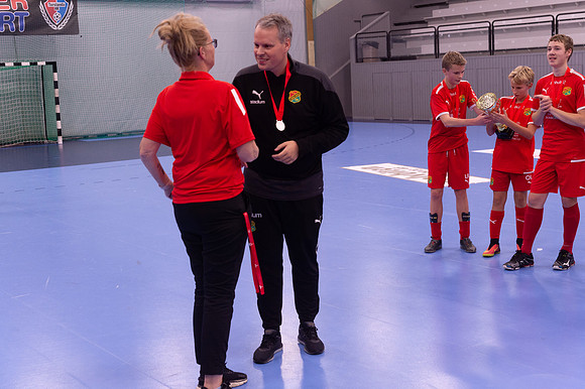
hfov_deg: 38.2
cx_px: 292
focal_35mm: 52
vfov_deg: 26.0
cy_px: 194
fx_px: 844
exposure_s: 1/200
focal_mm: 52
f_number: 3.5
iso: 1800
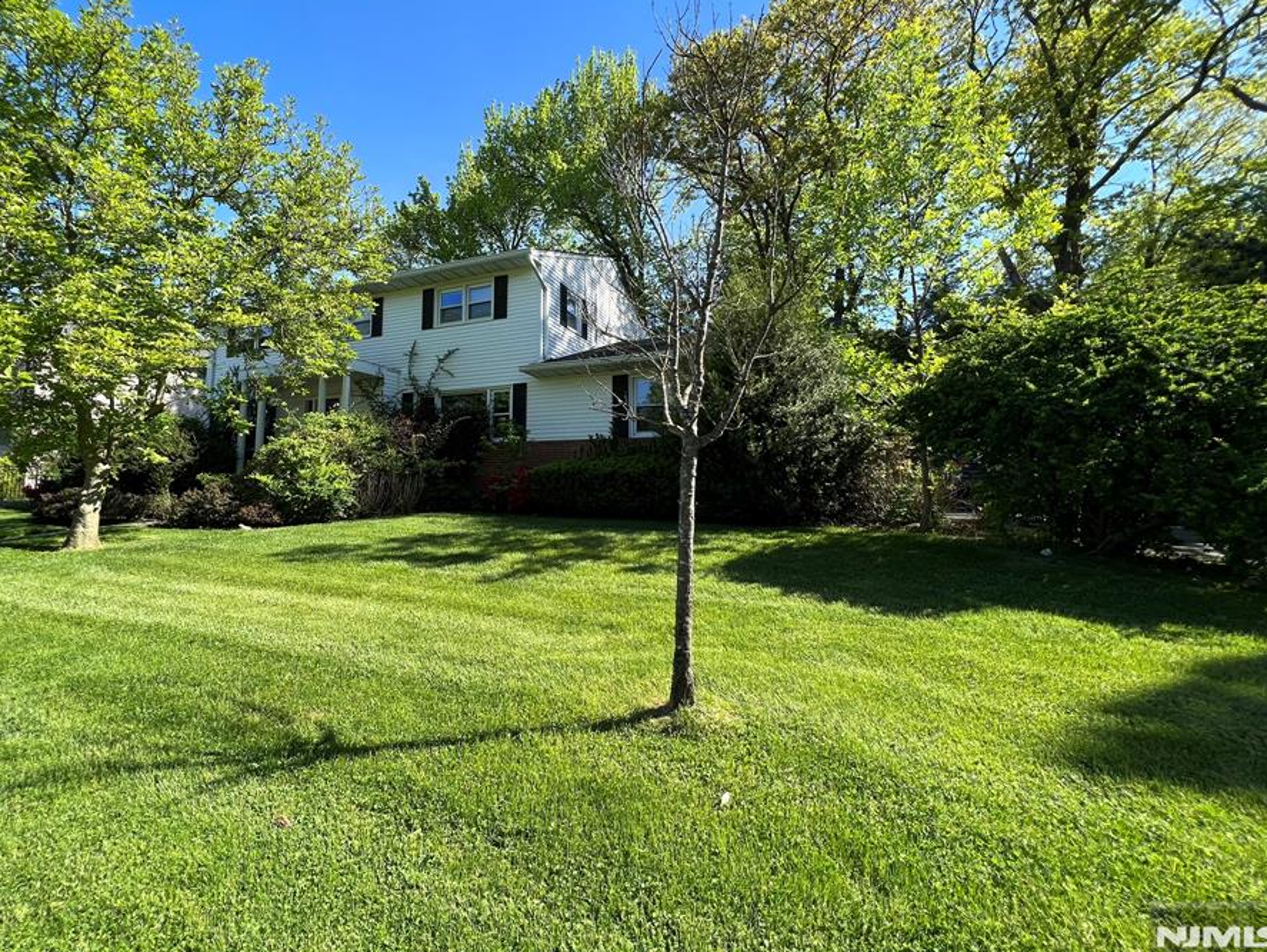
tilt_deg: +6.1
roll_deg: +0.1
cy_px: 422
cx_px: 563
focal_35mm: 15
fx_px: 549
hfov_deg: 97.7
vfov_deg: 81.5
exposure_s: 1/464
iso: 32
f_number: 1.8
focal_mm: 1.57
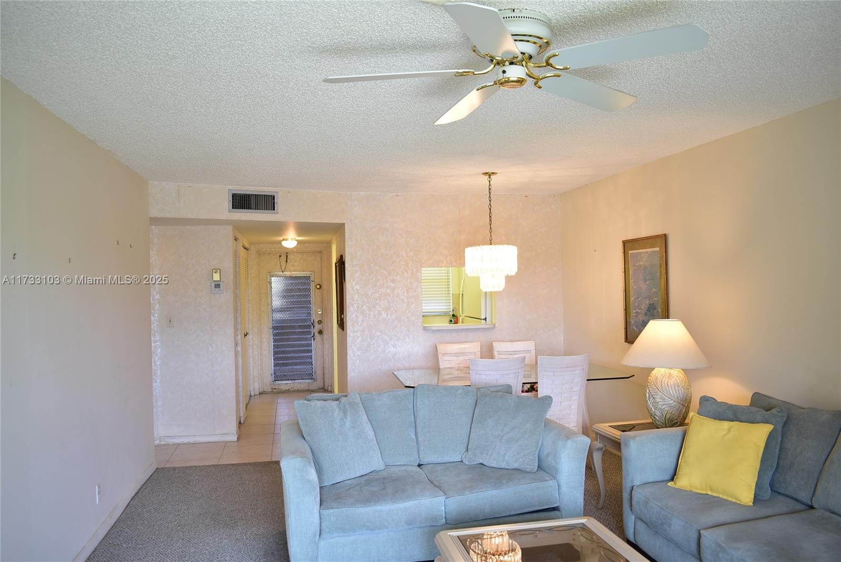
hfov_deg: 67.3
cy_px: 281
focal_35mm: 27
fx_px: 631
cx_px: 420
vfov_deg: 48.0
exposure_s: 1/30
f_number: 3.5
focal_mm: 18
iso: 250
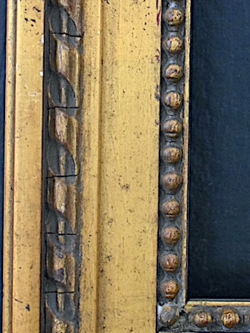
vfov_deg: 18.5
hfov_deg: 13.9
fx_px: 1020
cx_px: 185
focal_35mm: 106
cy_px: 136
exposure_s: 1/80
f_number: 4.2
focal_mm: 28
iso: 3200
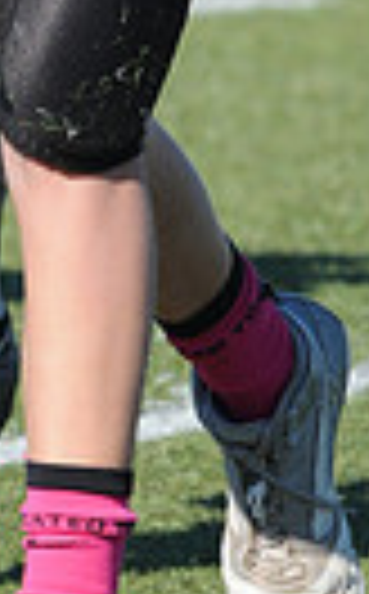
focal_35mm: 2018
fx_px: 32613
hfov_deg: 0.6
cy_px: -414
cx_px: -2
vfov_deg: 1.0
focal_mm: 300
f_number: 8
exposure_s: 1/500
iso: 200
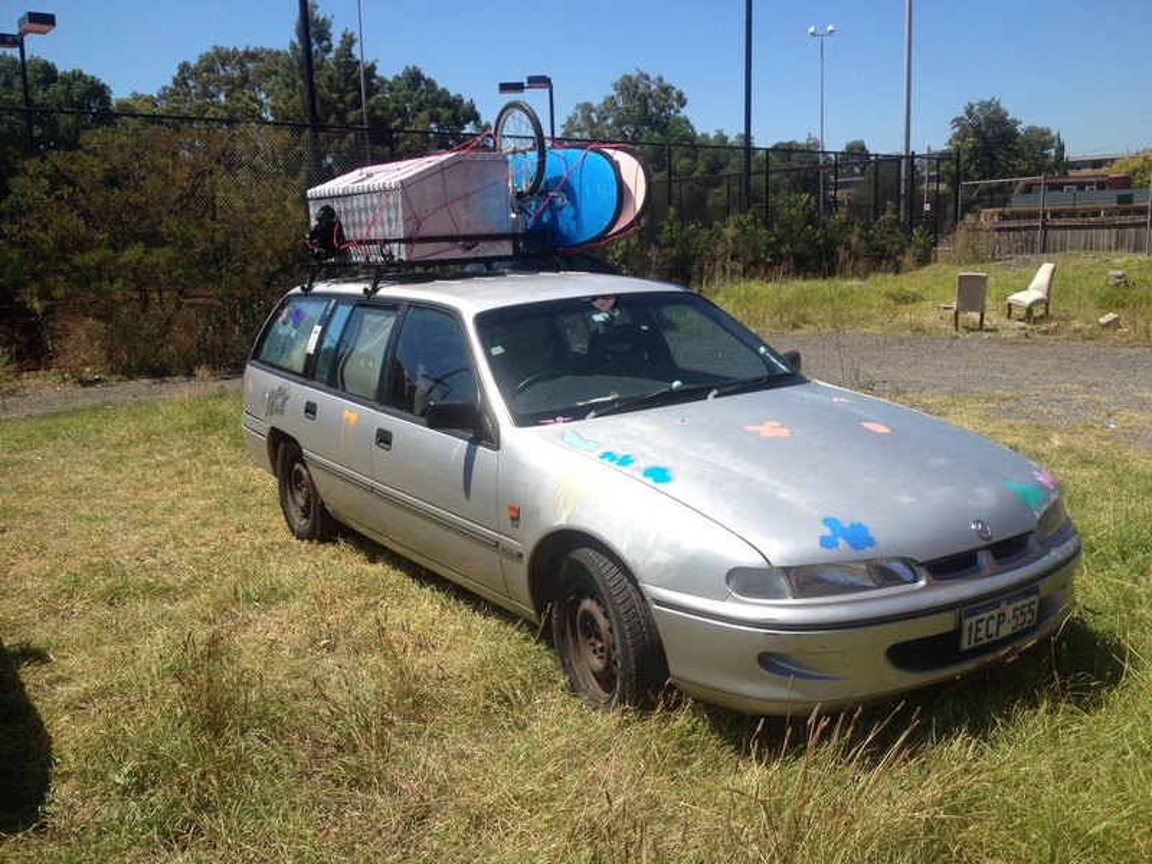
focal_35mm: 35
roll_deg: +1.5
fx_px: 1165
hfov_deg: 52.6
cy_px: 432
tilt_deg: -10.9
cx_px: 576
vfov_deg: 40.7
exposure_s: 1/1534
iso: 50
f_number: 2.4
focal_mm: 4.28
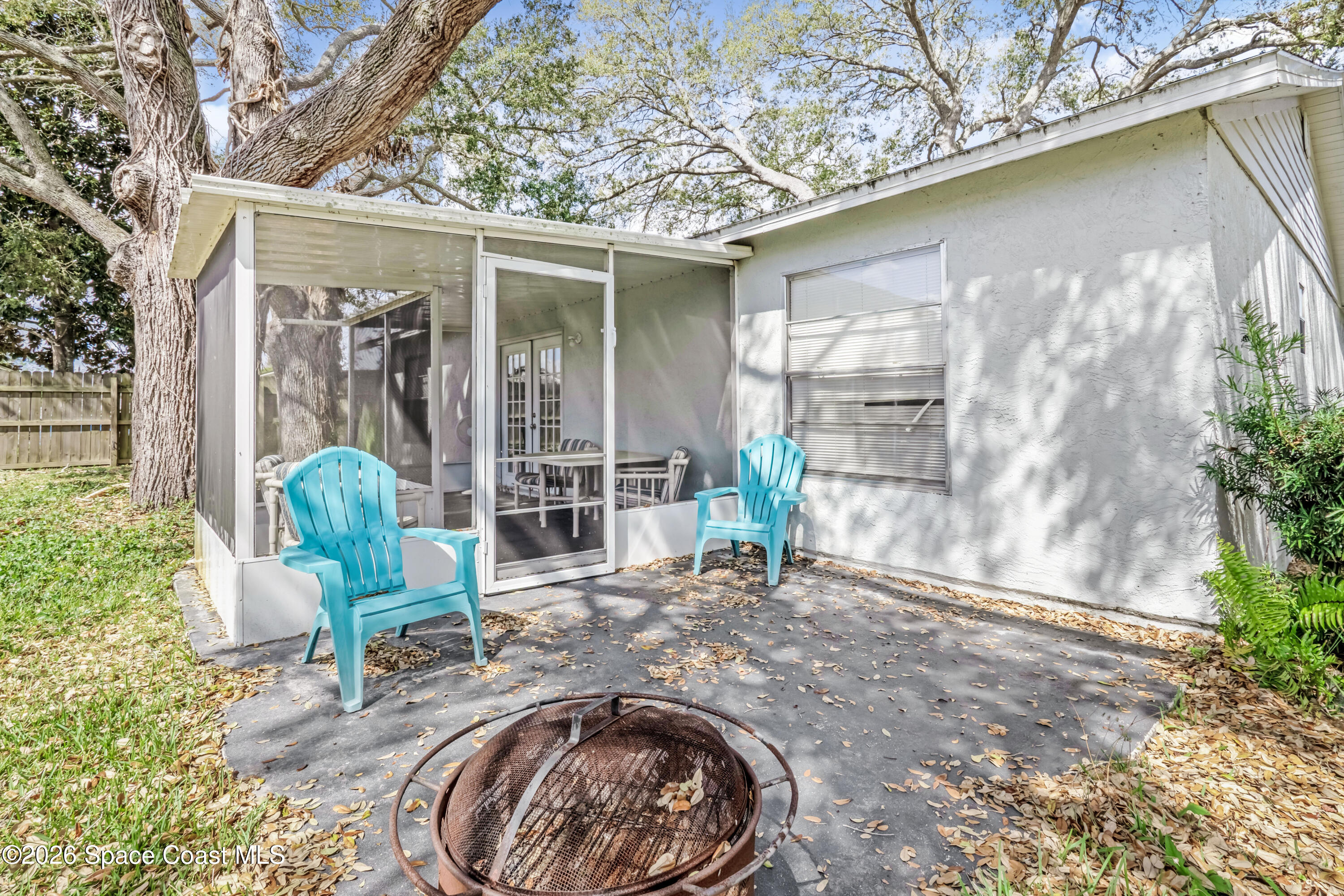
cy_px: 448
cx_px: 672
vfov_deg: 72.1
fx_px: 616
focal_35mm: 16
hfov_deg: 95.0
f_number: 9
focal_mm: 11
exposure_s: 1/4000
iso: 250
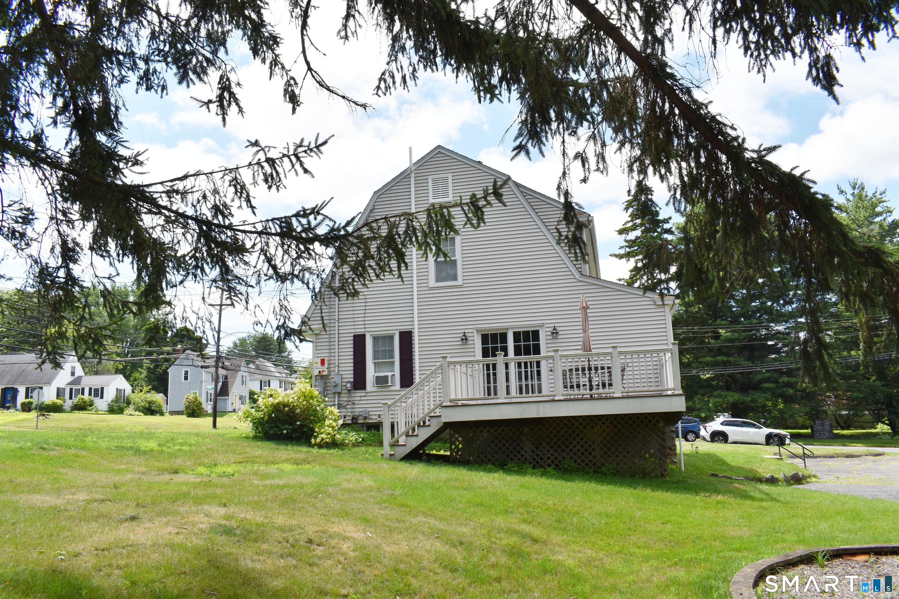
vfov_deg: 47.9
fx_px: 674
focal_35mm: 27
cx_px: 450
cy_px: 300
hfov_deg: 67.4
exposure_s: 1/200
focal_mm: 18
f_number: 11
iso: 100
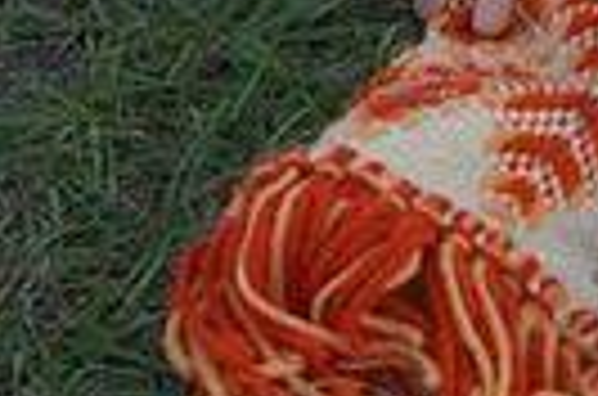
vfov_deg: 3.7
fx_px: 5999
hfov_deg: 5.7
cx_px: 638
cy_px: -486
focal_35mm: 362
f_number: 6.3
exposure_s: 1/160
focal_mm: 50
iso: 100
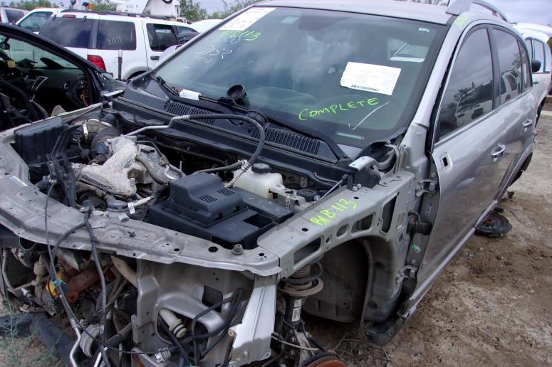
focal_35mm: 29
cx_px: 271
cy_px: 197
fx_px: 444
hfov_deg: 63.7
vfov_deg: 44.9
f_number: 10.4
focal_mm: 4.9
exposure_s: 1/45
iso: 80
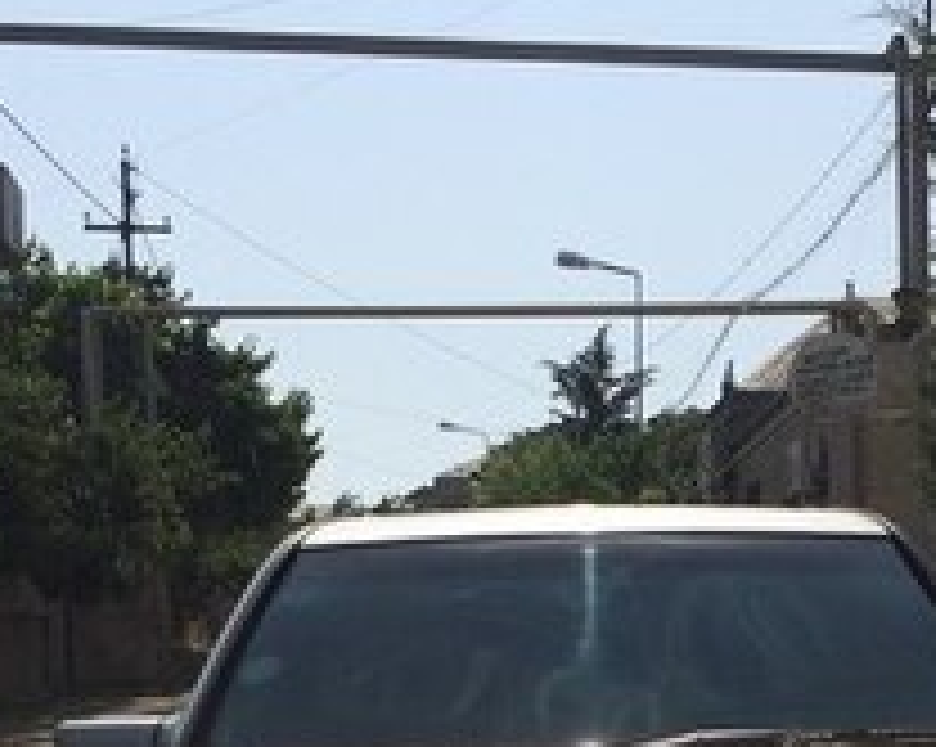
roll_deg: +0.2
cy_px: 1087
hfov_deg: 21.2
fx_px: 2491
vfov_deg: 15.8
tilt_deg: -4.7
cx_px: 634
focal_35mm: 90
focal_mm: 4.15
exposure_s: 1/4115
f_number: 2.2
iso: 32
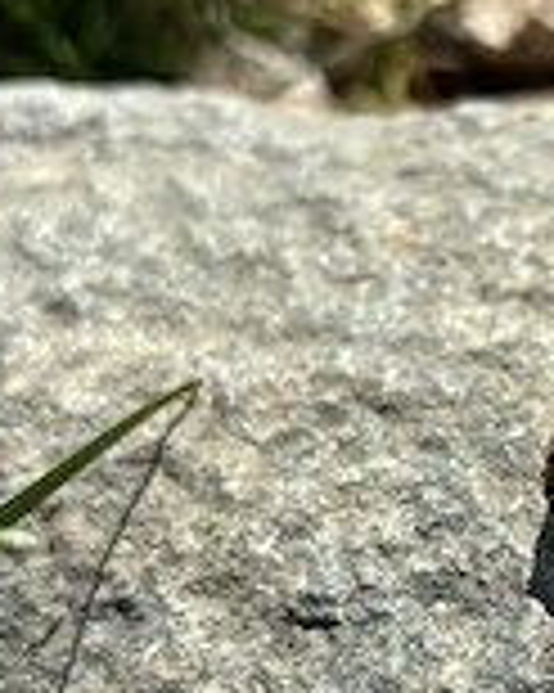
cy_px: 382
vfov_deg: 28.7
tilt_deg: -40.9
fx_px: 1354
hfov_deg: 21.9
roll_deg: +0.4
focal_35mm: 66
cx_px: 613
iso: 50
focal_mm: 5.96
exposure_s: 1/2639
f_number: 1.6
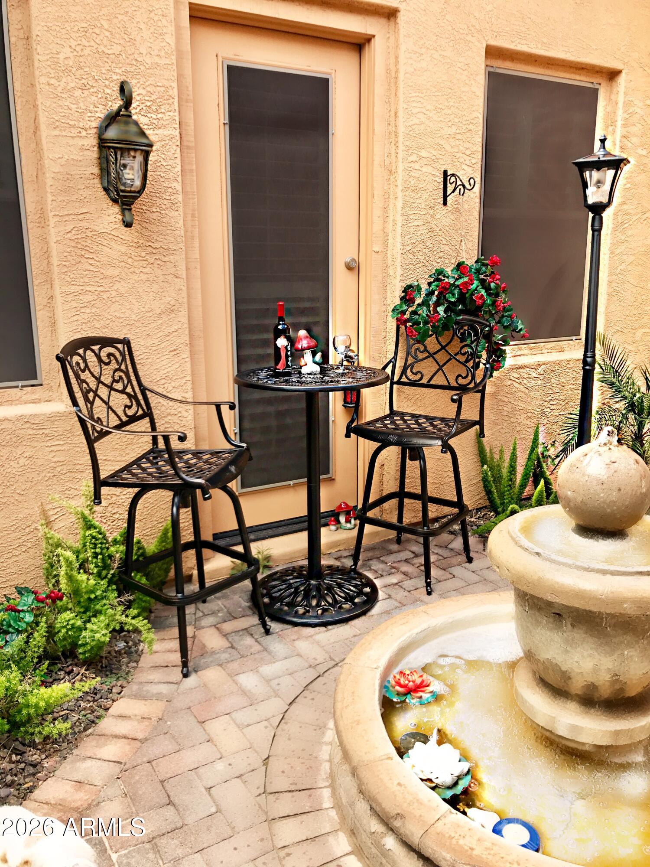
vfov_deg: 63.4
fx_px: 701
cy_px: 434
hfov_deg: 49.7
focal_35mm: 28
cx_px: 325
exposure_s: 1/187
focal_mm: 3.99
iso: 20
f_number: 1.8
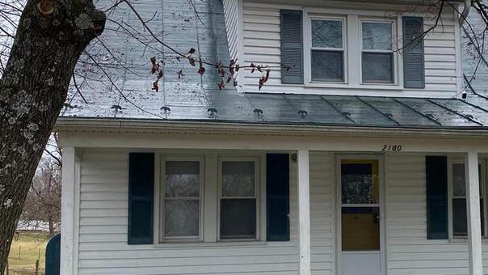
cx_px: 362
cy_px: 154
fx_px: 777
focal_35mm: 60
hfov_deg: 34.2
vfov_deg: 20.1
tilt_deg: +4.2
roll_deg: +1.9
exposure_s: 1/1063
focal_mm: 4.25
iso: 32
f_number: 1.8
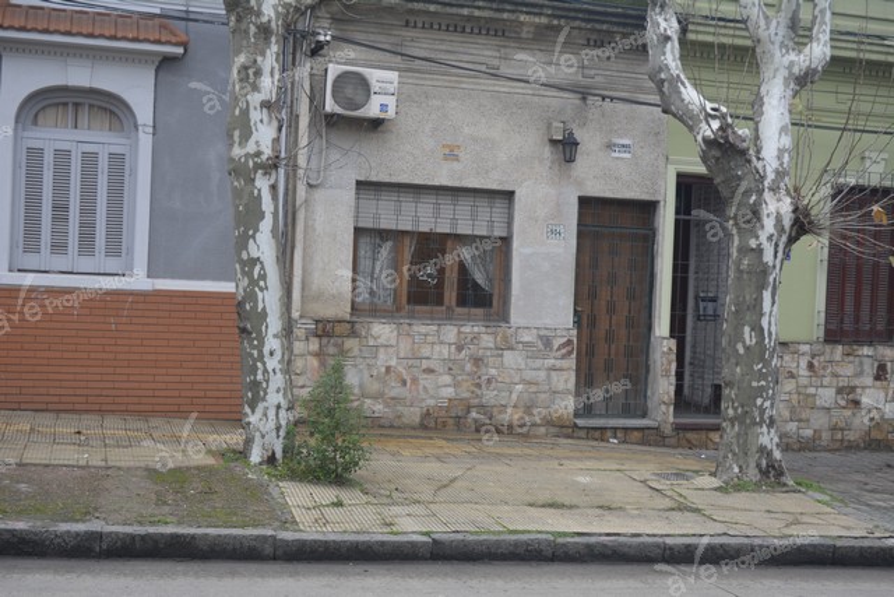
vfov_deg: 26.5
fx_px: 1267
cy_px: 298
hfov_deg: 38.9
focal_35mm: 51
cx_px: 447
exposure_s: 1/125
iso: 360
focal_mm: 34
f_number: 5.6
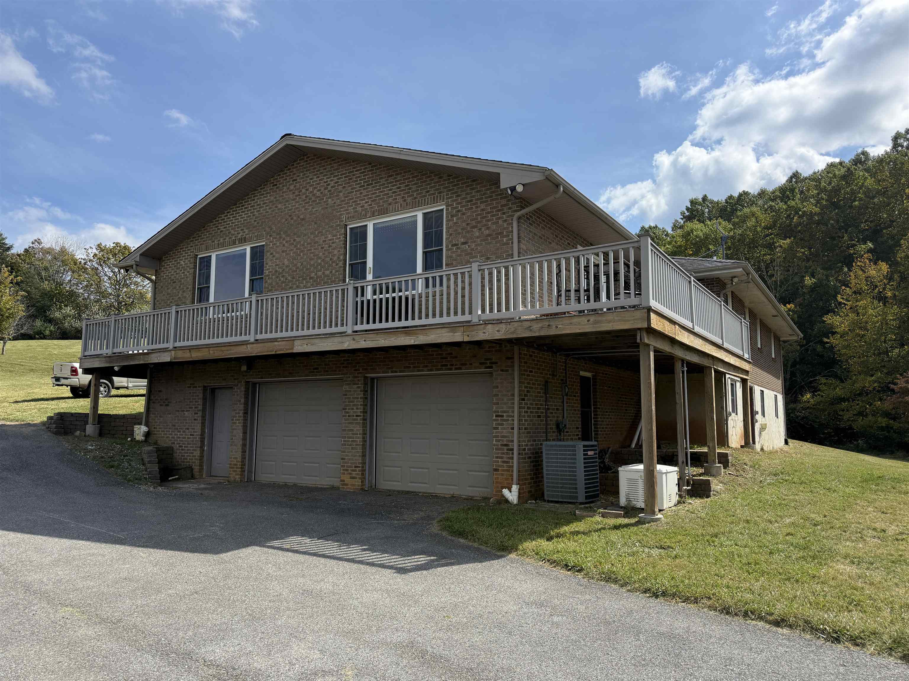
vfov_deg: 56.8
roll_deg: -0.3
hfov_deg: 71.6
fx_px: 630
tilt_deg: +7.0
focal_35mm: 24
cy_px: 340
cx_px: 454
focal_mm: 6.76
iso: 125
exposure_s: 1/6173
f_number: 1.78
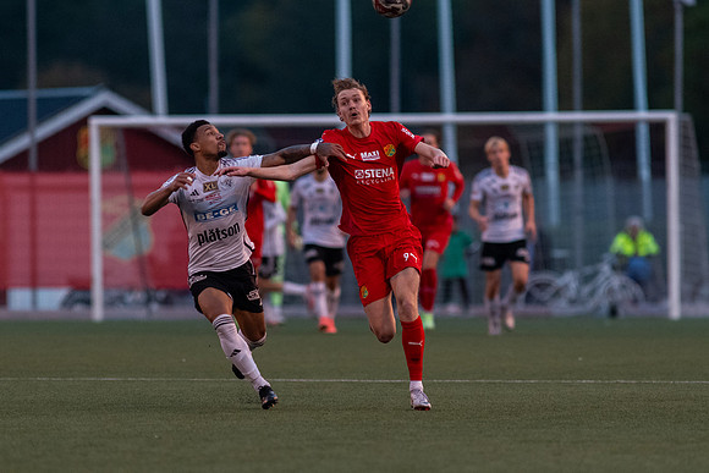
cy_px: 236
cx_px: 354
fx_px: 8971
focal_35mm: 455
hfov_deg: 4.5
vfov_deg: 3.0
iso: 6400
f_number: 3.2
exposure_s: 1/1000
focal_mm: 300
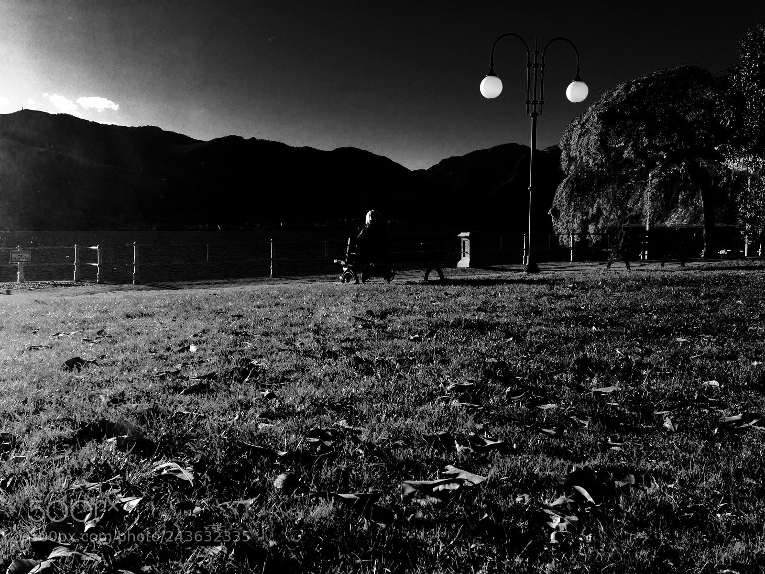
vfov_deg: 42.9
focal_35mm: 33
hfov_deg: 55.4
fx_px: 729
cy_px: 287
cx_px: 382
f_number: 2.4
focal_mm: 4.12
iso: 50
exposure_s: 1/1550
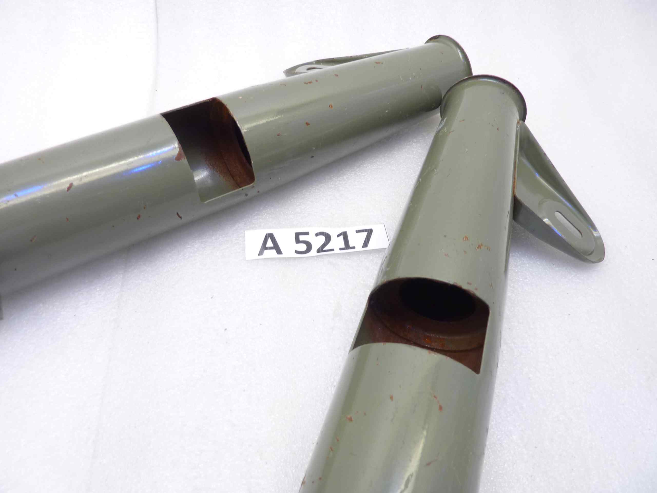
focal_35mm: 25
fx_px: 474
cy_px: 246
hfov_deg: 69.4
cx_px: 328
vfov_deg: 54.9
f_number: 3.3
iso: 80
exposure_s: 1/10
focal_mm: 4.1
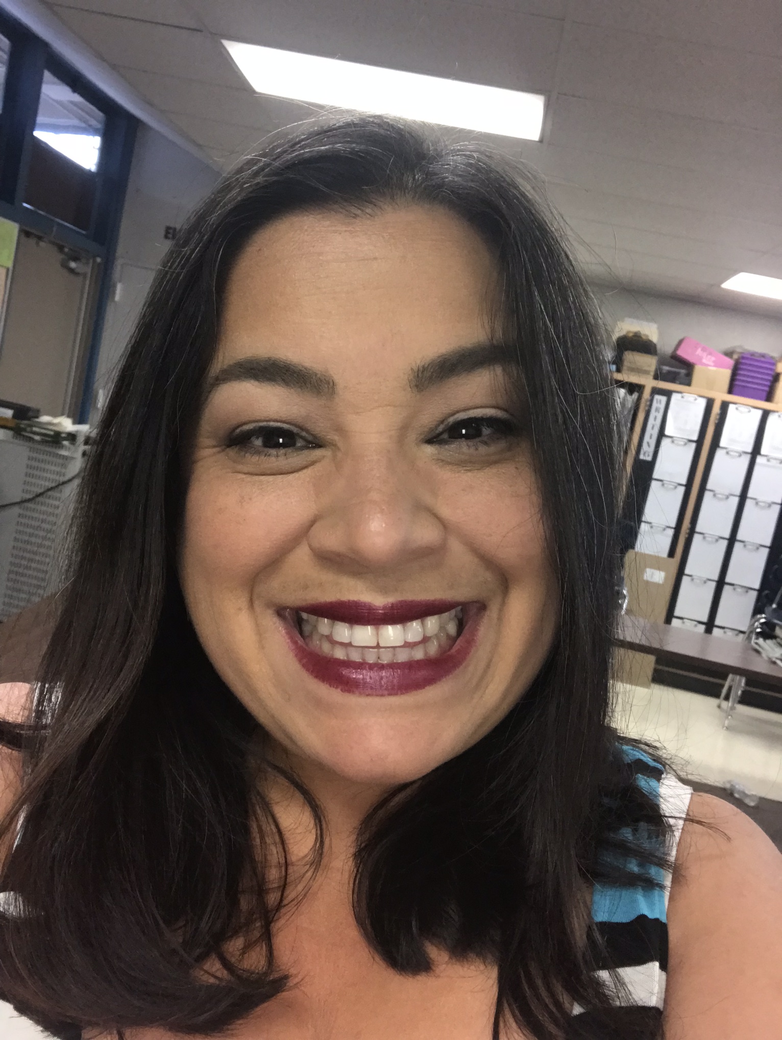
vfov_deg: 56.8
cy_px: 520
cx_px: 391
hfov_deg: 44.2
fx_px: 962
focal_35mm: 32
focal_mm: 2.87
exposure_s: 1/30
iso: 125
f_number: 2.2
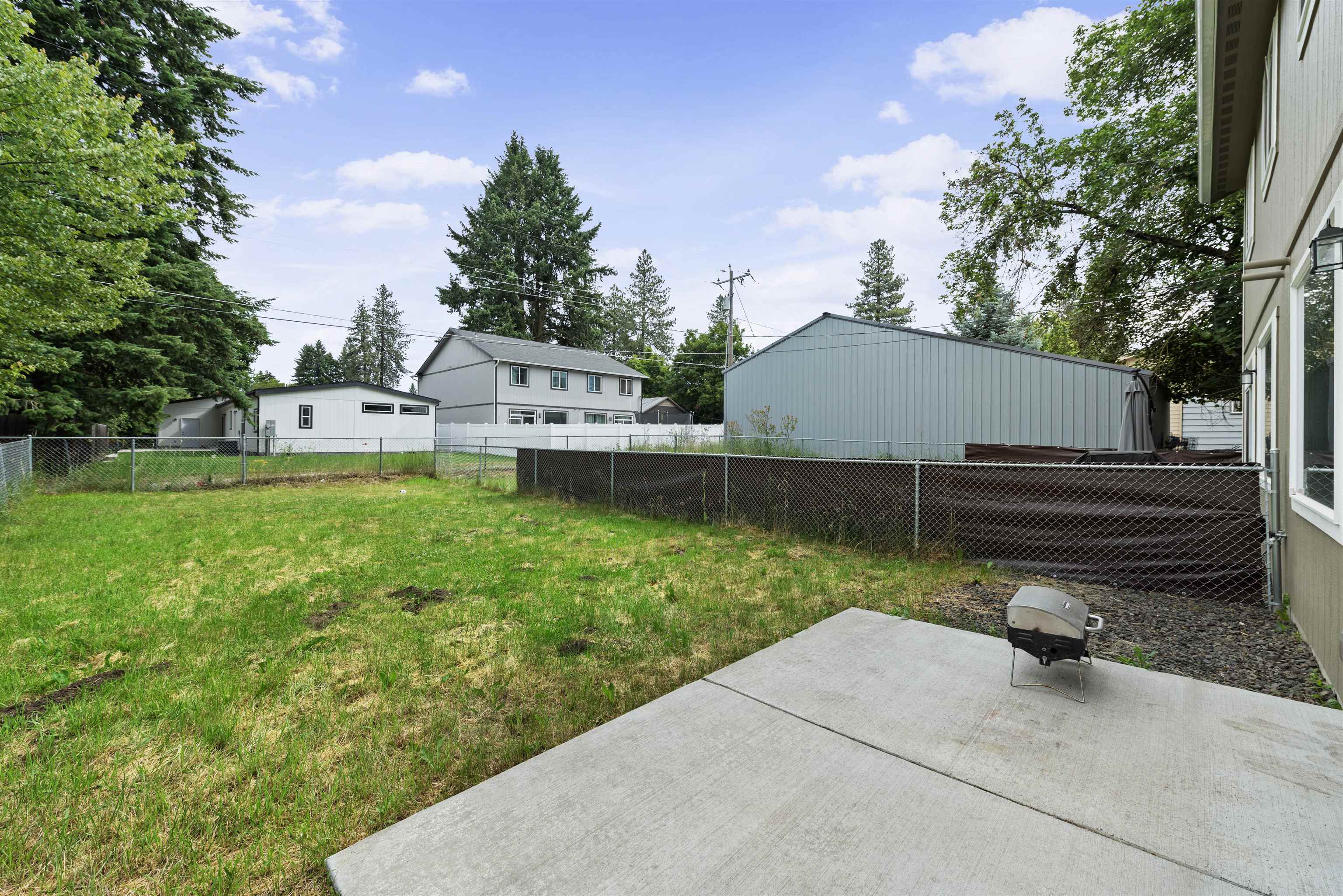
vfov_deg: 81.2
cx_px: 672
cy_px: 448
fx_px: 522
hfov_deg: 104.2
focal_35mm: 14
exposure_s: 1/60
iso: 100
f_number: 8
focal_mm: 14
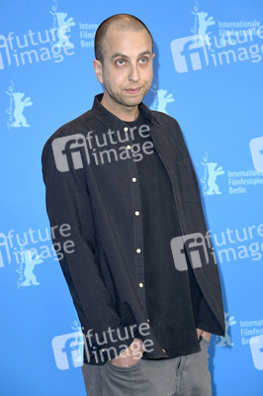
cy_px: 198
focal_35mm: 112
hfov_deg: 12.2
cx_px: 132
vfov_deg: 18.3
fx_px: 1229
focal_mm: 112
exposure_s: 1/250
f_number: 5.6
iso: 1000
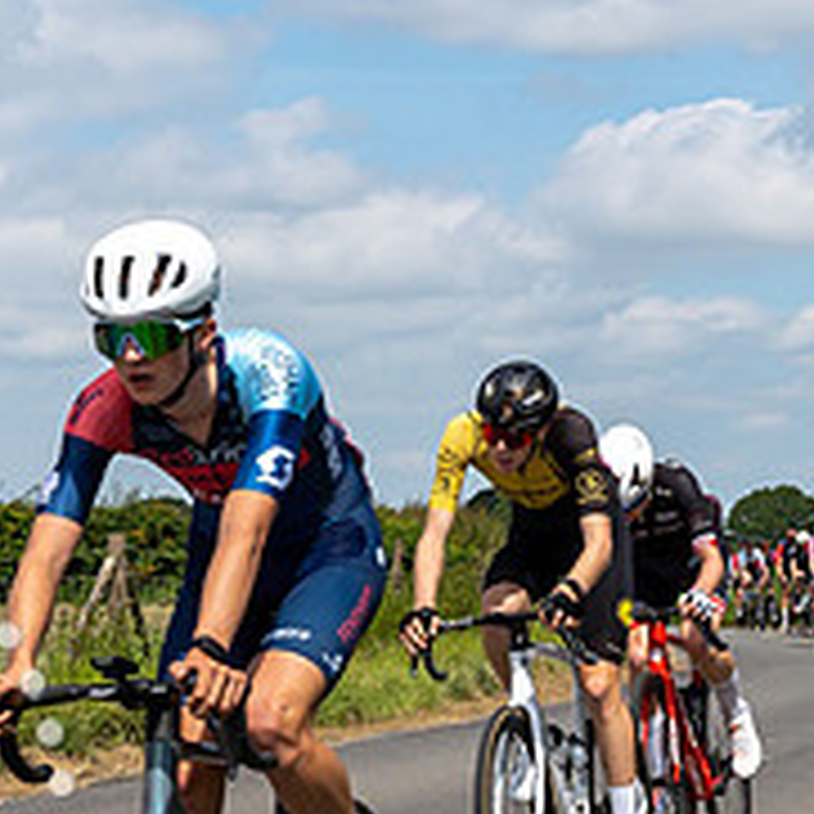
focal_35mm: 146
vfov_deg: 11.9
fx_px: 3884
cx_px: 390
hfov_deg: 12.0
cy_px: 645
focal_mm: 28
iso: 100
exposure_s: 1/1250
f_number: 6.3
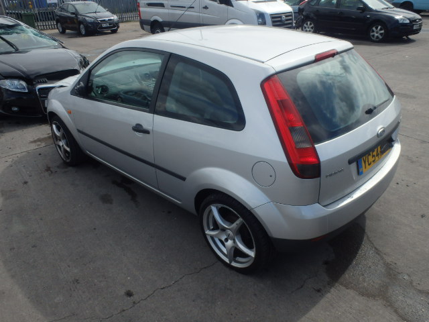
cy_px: 161
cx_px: 214
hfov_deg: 63.4
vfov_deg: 49.7
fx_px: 347
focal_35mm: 28
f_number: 3.9
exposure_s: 1/800
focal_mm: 5
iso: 125
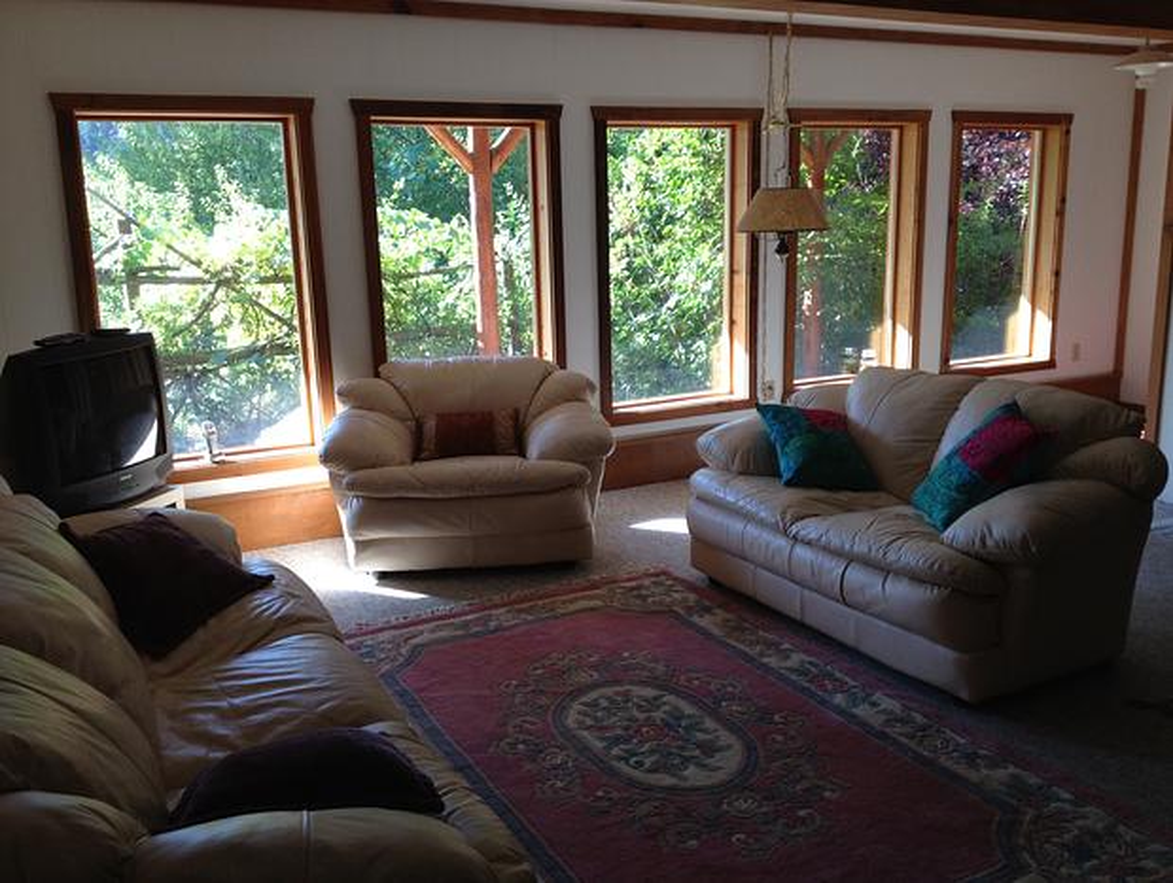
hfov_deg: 52.6
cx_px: 586
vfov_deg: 40.8
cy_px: 442
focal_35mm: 35
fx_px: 1188
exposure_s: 1/120
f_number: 2.4
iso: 100
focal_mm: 4.28
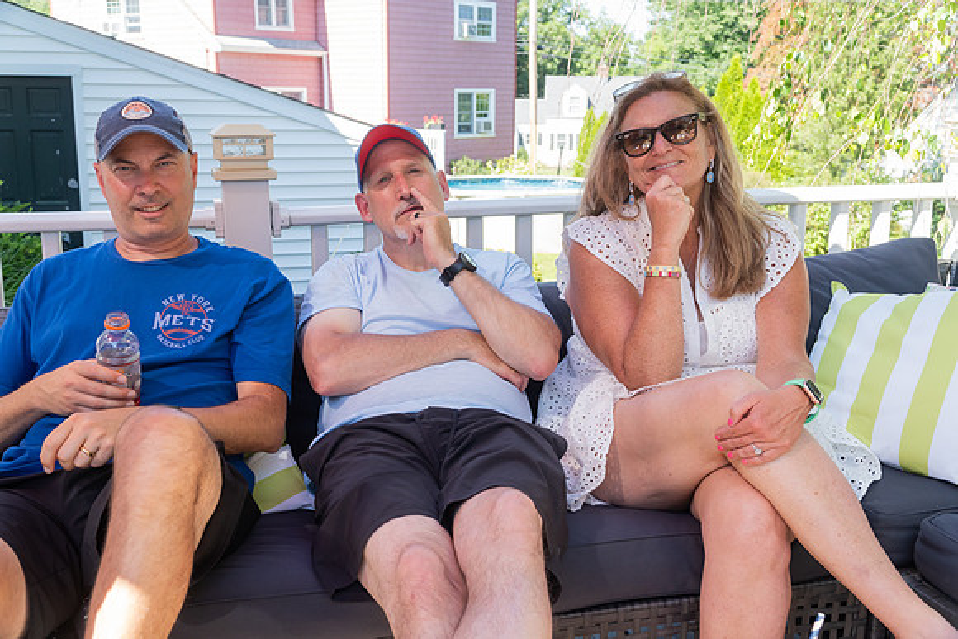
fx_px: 958
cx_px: 479
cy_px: 320
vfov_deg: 36.9
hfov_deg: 53.1
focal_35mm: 36
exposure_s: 1/400
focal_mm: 24
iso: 640
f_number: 5
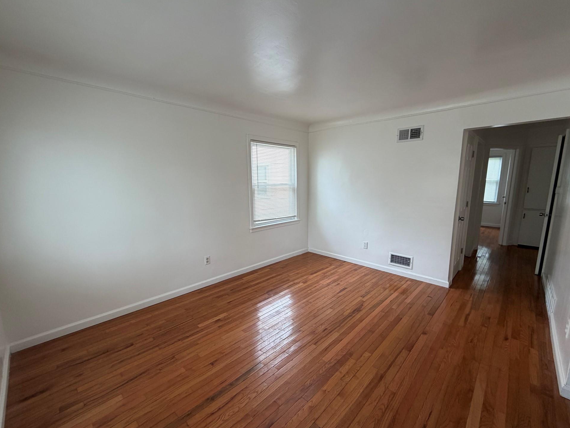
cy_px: 221
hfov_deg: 98.1
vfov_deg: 81.7
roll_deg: +1.0
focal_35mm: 15
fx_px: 247
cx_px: 293
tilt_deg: -10.6
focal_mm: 2.22
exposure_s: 1/121
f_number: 2.2
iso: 160
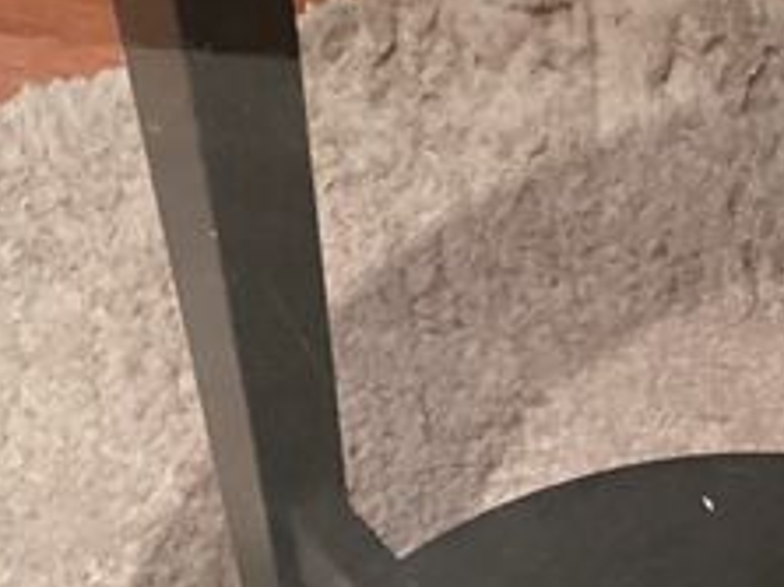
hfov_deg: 13.9
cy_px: 348
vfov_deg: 10.7
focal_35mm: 139
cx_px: 826
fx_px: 3146
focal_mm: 3.3
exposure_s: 1/17
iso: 640
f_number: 2.4
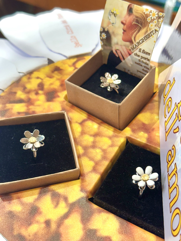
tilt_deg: -48.0
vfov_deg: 39.7
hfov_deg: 30.3
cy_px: 120
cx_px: 90
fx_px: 335
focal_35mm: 48
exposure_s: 1/100
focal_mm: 6.86
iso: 125
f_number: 1.78
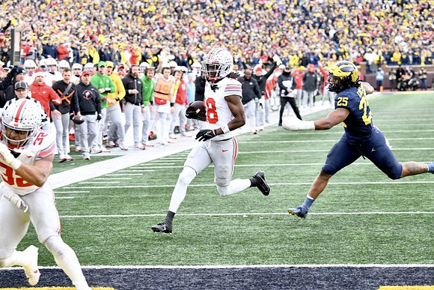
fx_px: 1447
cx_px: 217
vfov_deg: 11.4
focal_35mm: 120
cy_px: 145
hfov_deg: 17.1
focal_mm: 120
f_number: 4.8
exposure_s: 1/1000
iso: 2500
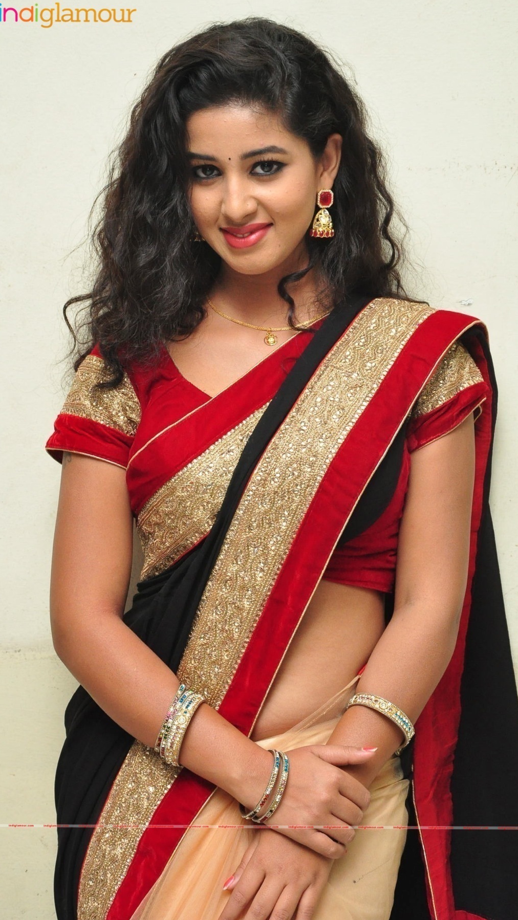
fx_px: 2001
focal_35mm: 82
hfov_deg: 14.7
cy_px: 458
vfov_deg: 25.9
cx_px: 266
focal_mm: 52
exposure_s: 1/125
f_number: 7.1
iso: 1600
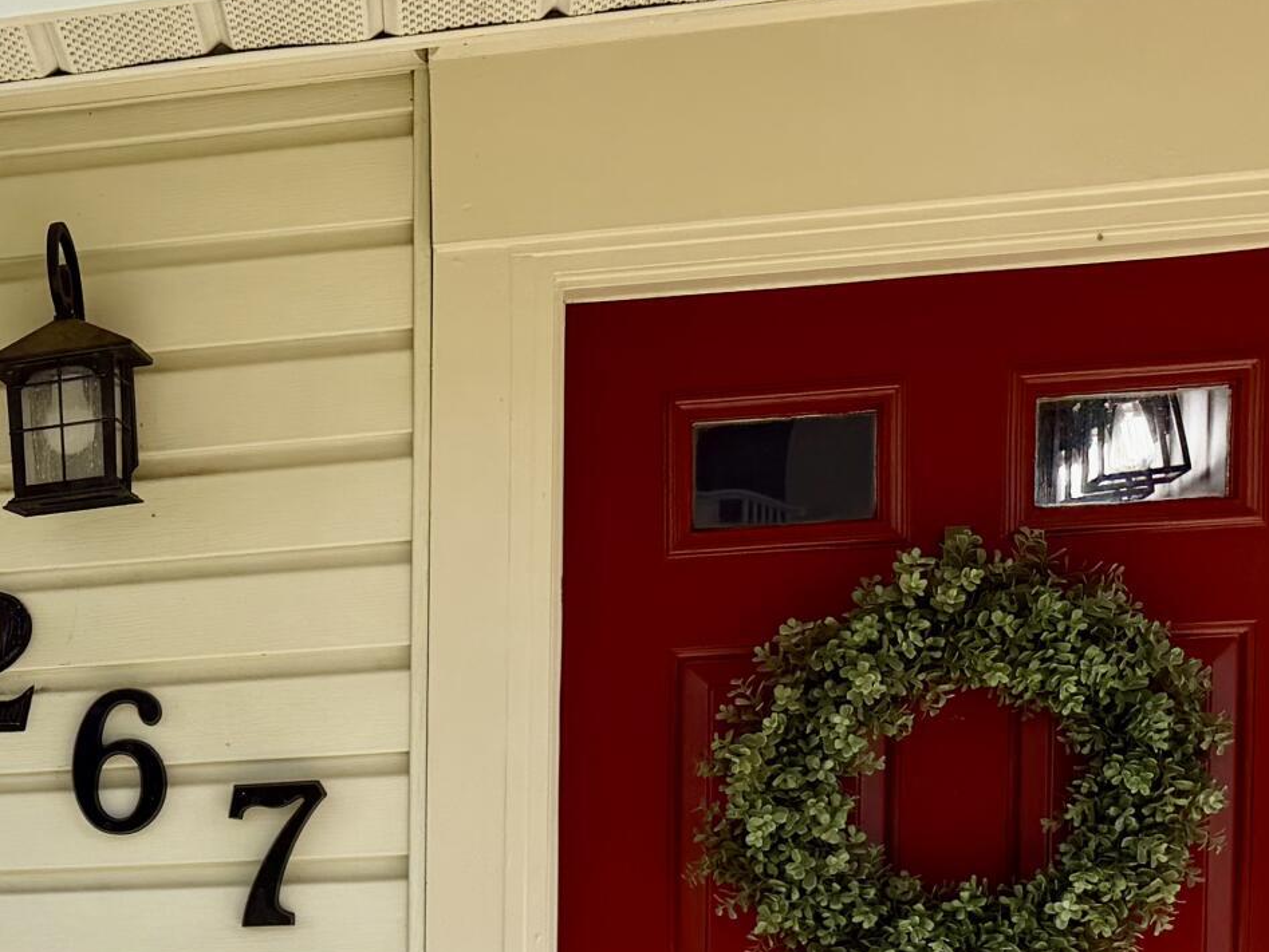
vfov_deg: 18.3
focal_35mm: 76
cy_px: 1169
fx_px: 2787
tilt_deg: -5.2
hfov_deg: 22.6
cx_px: -423
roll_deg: +1.2
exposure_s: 1/1553
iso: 80
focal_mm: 6.76
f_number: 1.78
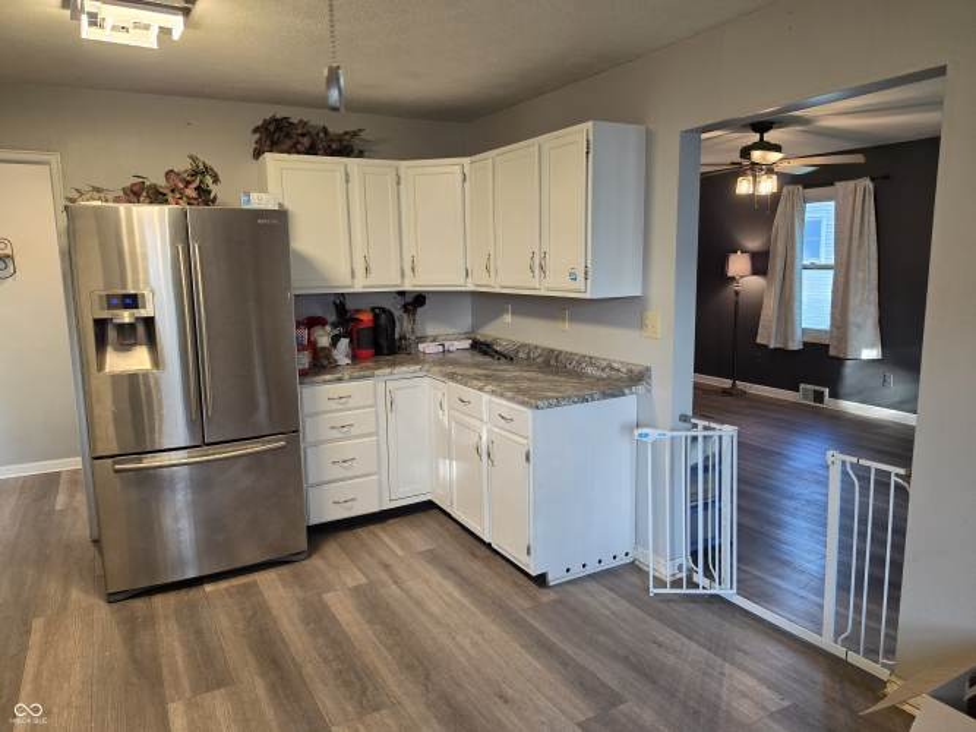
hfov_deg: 73.9
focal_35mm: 23
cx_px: 488
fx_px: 648
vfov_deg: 58.9
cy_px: 366
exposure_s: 1/120
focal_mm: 6.5
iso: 160
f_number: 1.4
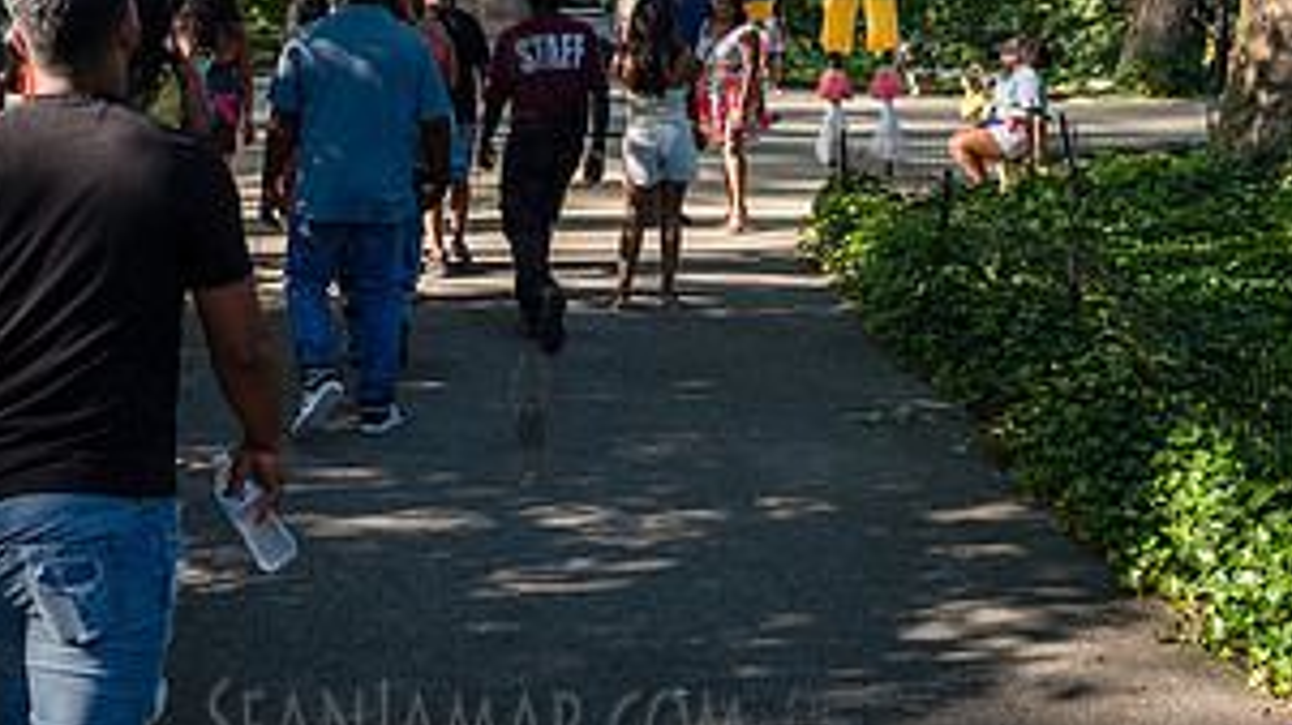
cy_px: -2
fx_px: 1678
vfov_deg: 23.4
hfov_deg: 41.9
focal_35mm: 49
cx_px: 528
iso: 400
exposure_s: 1/640
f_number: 4
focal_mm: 24
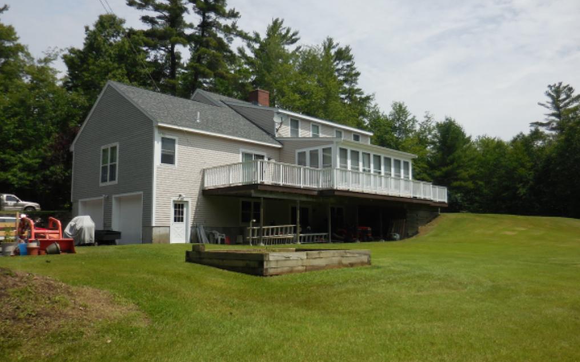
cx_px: 292
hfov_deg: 62.9
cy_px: 182
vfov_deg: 41.8
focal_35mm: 30
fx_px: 474
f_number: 7
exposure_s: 1/640
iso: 125
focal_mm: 5
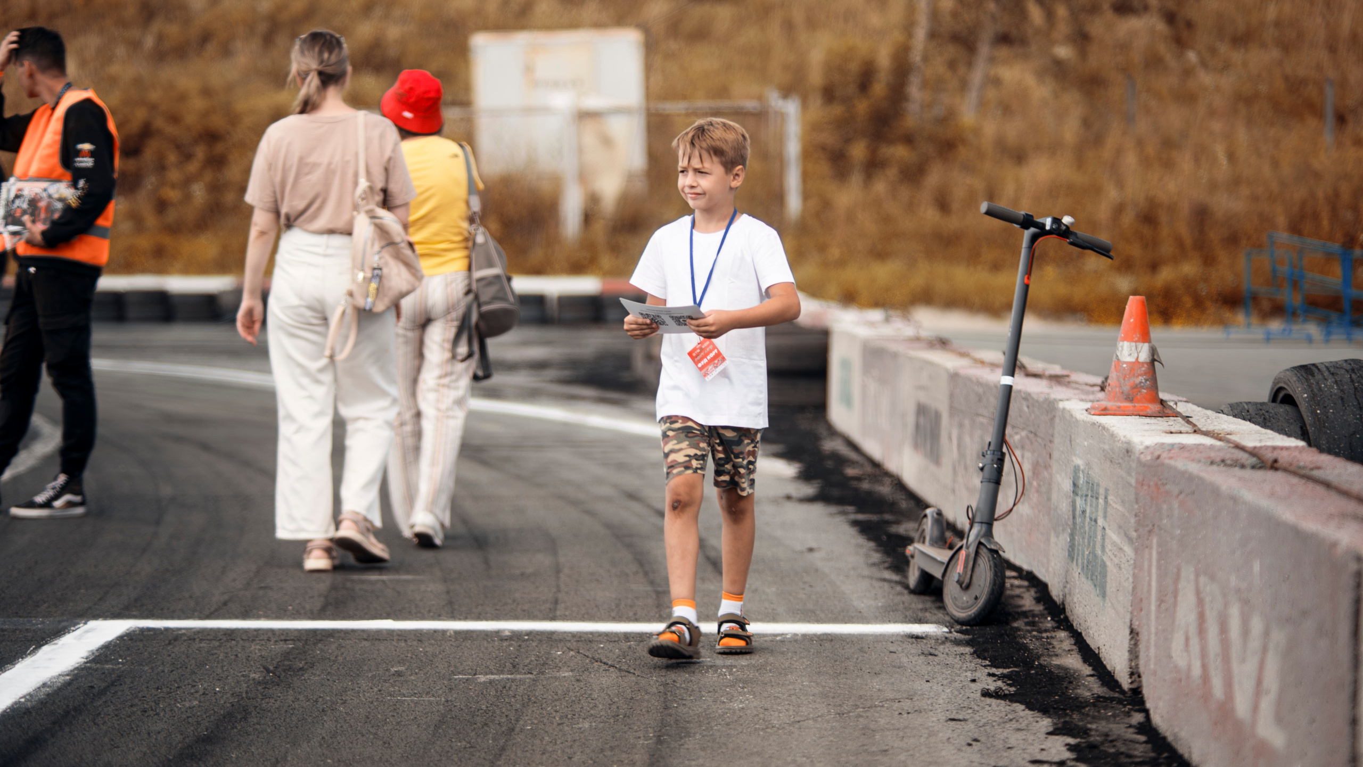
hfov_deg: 23.9
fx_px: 3218
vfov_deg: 13.6
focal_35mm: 89
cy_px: 384
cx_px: 682
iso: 100
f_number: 1.8
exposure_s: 1/100
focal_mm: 85
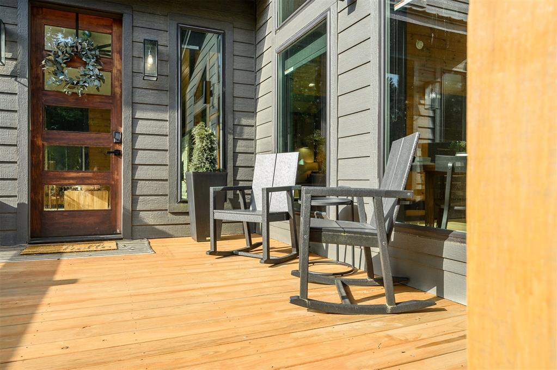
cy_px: 185
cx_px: 278
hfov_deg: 72.7
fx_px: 379
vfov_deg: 52.1
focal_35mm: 24
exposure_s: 1/200
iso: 320
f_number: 7.1
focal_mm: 24.5
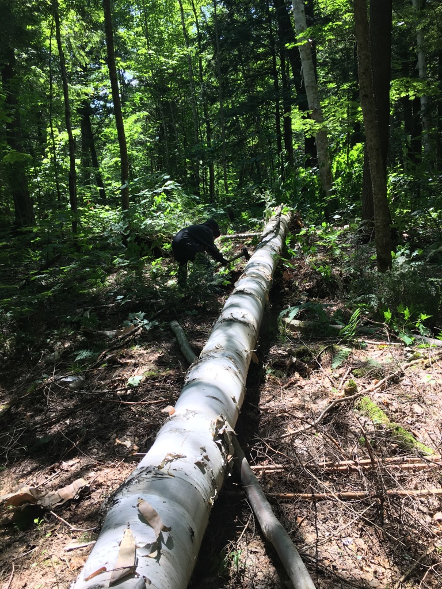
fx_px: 494
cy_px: 294
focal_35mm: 29
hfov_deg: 48.2
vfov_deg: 61.7
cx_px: 221
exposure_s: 1/149
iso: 25
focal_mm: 4.15
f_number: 2.2
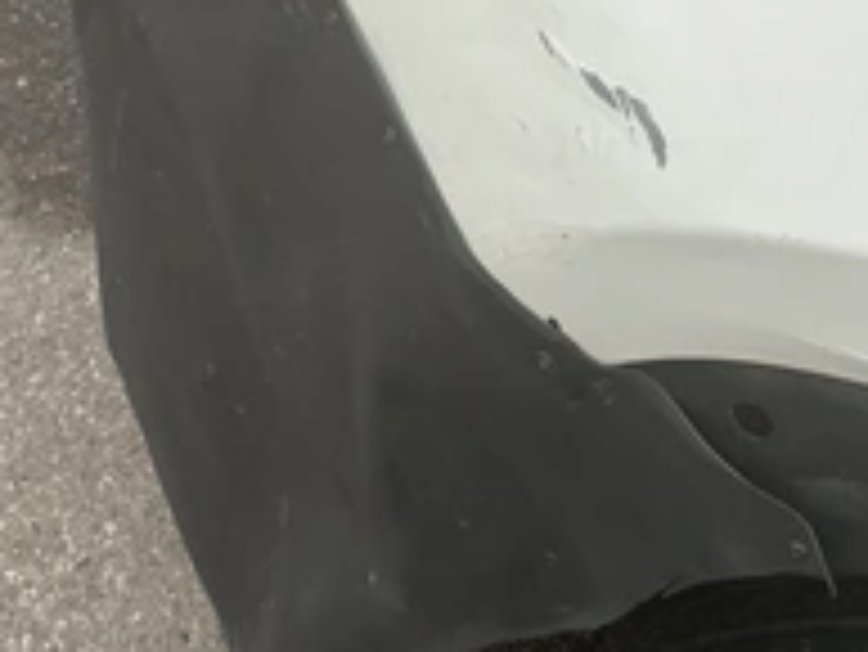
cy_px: 225
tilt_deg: -52.4
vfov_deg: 25.1
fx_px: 1455
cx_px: 490
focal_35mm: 58
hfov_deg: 33.2
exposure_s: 1/486
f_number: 1.8
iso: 25
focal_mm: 3
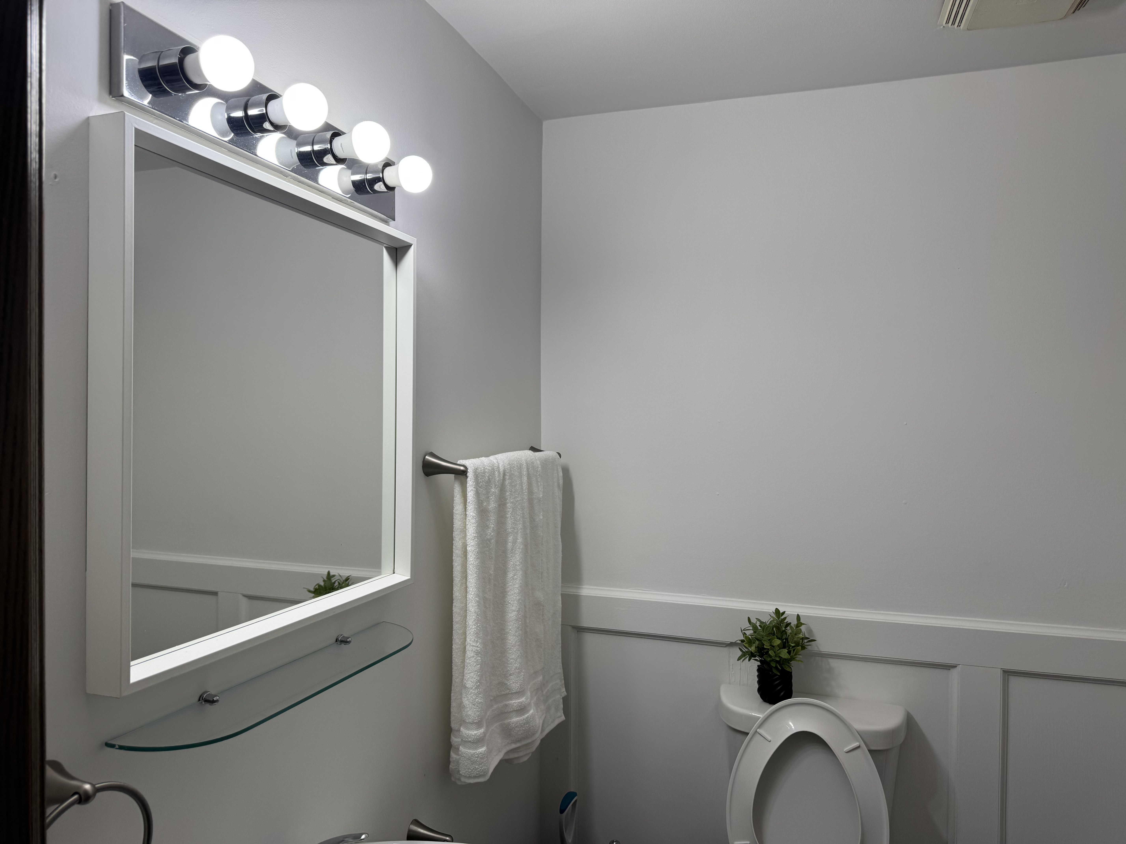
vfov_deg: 56.8
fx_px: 781
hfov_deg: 71.6
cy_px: 422
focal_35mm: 24
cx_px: 563
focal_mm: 6.76
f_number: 1.78
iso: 64
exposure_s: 1/170
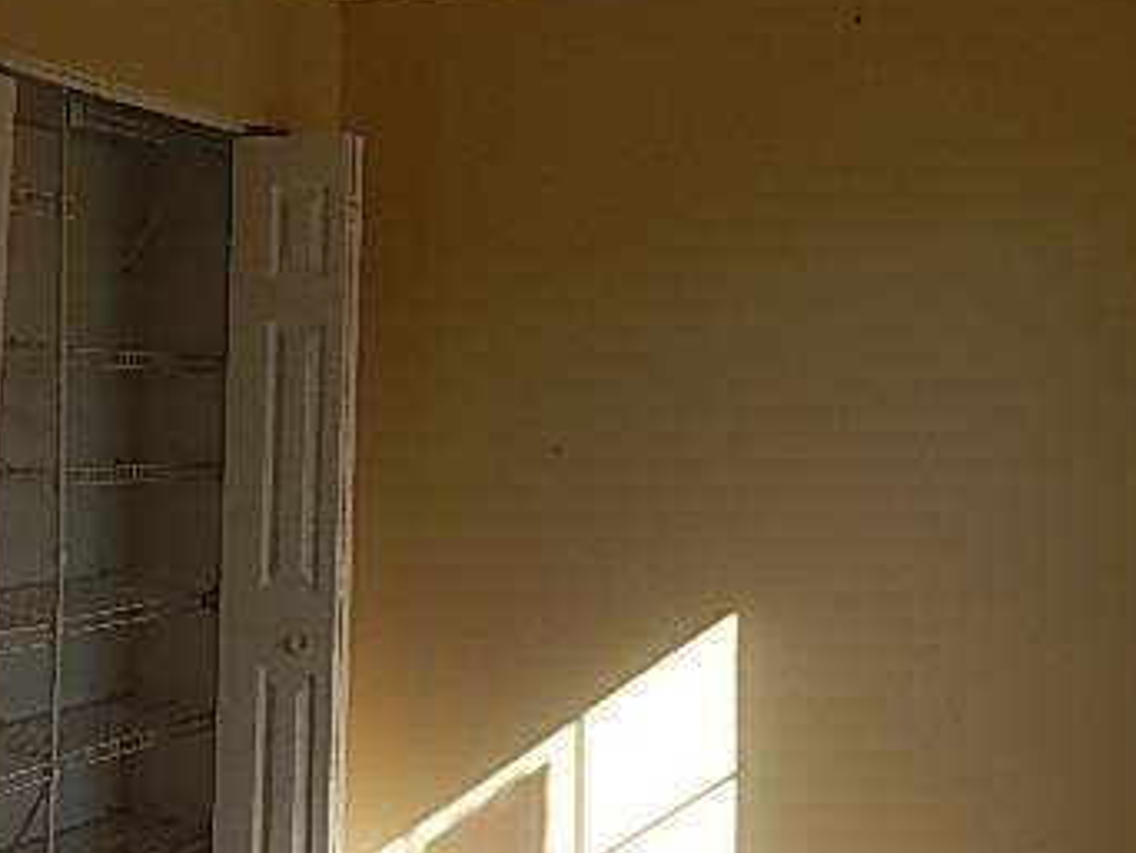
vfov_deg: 33.6
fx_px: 1412
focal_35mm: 43
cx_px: 435
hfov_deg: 43.5
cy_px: 378
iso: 125
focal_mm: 4
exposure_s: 1/500
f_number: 3
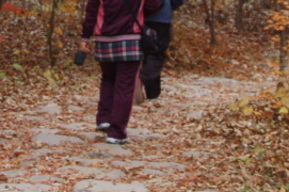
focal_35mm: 119
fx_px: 953
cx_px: 107
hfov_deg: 17.2
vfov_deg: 10.9
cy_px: -138
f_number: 4
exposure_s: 1/125
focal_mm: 21
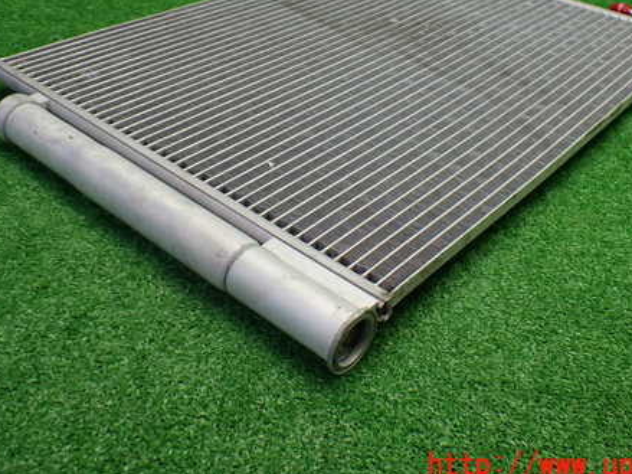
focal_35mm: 41
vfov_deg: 34.8
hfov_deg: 45.8
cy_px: 160
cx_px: 321
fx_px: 748
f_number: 2.3
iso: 400
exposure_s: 1/125
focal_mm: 5.4
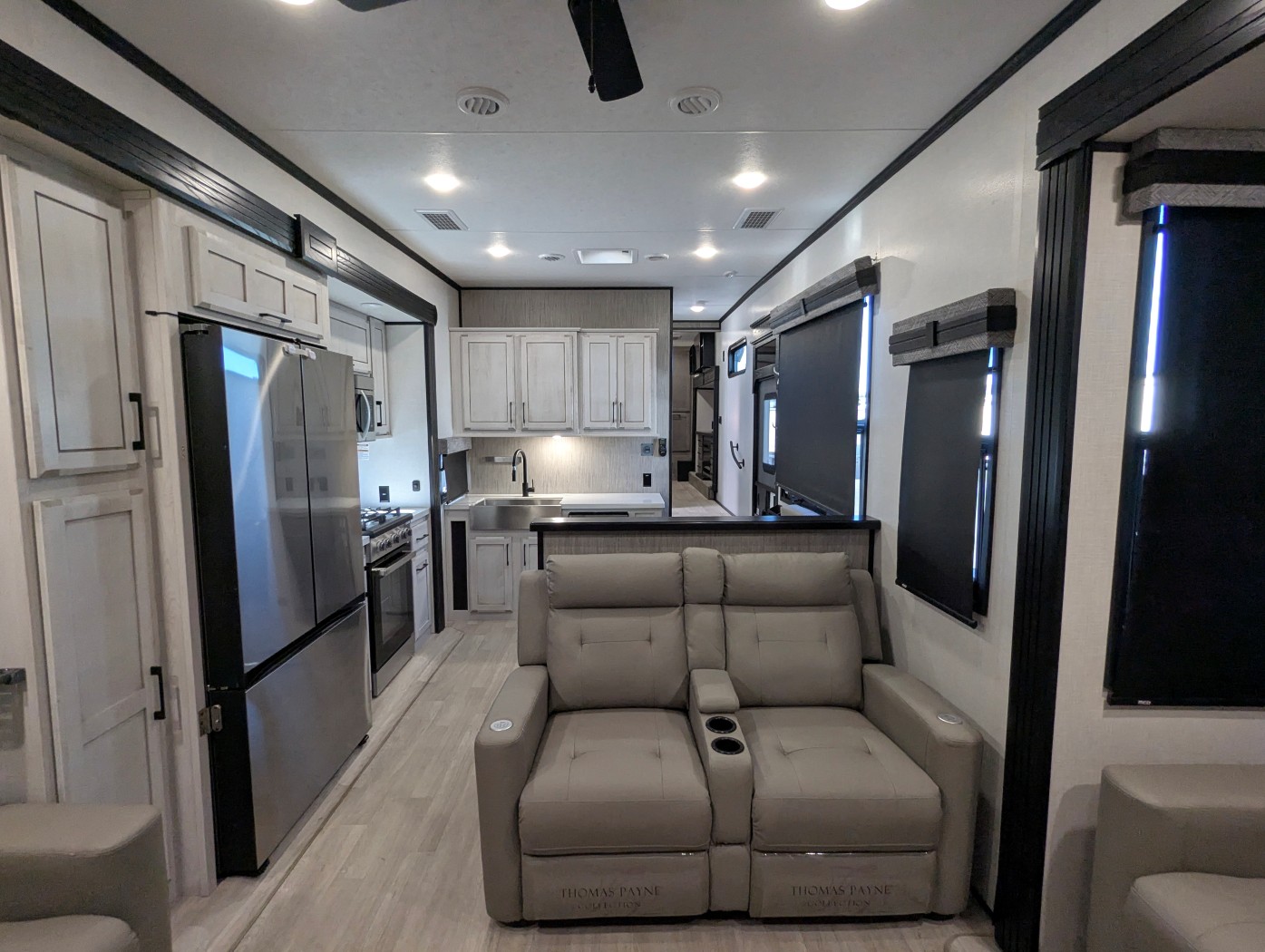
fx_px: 585
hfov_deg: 94.4
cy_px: 476
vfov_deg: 78.2
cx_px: 632
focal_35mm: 16
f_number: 2.2
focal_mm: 2.35
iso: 258
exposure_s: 1/66.7
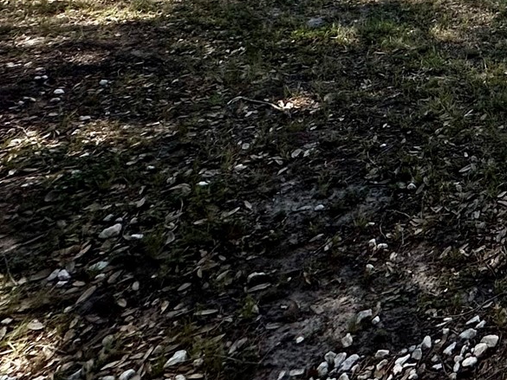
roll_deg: +0.6
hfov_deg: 26.7
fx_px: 718
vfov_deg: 22.9
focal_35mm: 49
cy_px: -218
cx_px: 776
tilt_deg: -3.0
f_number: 2.2
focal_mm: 2.22
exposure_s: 1/1795
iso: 50
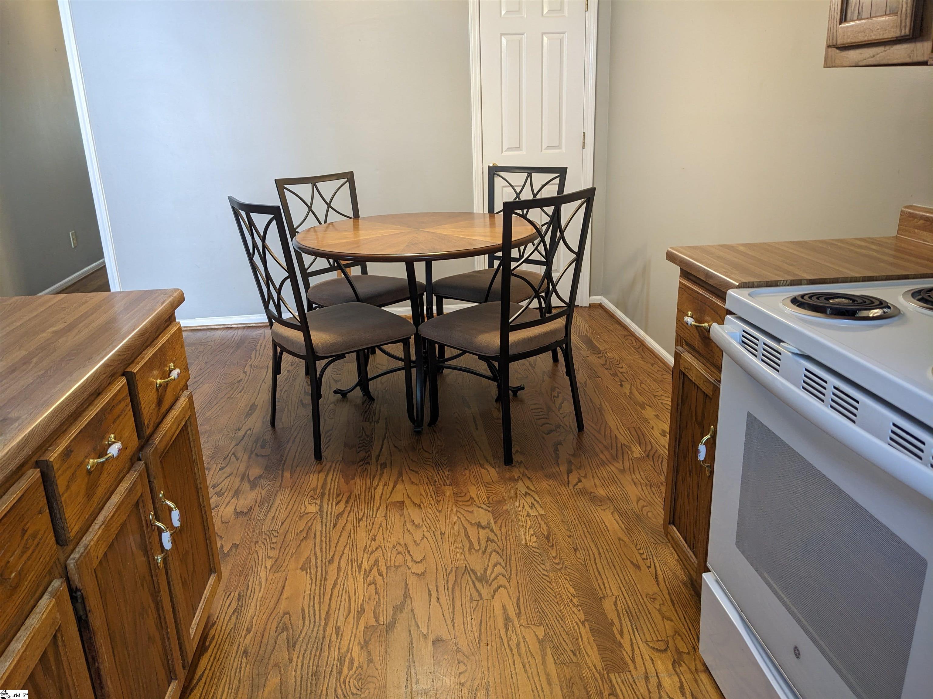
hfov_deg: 65.3
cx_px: 466
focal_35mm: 27
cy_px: 350
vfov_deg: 51.4
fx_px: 728
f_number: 1.73
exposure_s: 1/24
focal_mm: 4.38
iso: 80
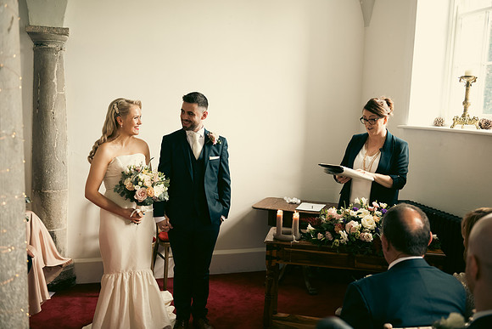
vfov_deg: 35.1
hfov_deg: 50.7
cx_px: 246
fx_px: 519
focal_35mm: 38
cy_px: 164
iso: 800
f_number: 3.5
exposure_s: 1/160
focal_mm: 38
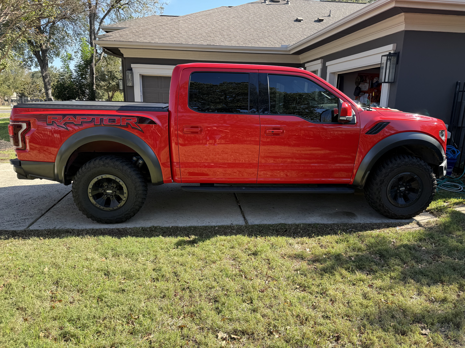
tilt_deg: -14.8
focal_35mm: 24
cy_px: 174
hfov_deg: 71.6
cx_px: 232
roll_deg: -1.3
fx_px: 322
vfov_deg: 56.8
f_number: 1.78
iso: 80
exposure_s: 1/822
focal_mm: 6.76
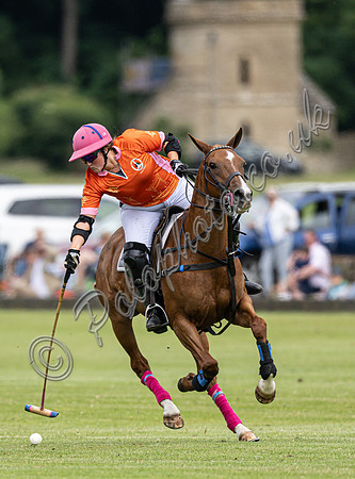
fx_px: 14281
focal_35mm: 1035
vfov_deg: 1.9
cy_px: 341
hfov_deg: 1.4
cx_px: 37
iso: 400
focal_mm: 500
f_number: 4
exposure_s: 1/2500
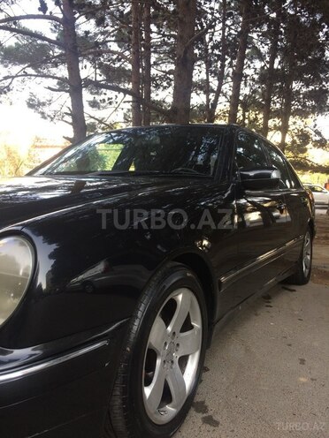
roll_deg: -1.8
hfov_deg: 48.2
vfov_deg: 61.7
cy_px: 219
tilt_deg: -11.7
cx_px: 164
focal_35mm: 29
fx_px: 367
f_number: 2.2
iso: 32
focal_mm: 4.15
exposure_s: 1/105
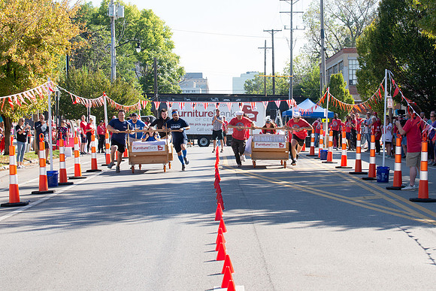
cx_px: 245
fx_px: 1061
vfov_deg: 15.6
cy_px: 115
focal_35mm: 88
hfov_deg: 23.2
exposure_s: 1/250
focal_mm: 70
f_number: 9
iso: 200
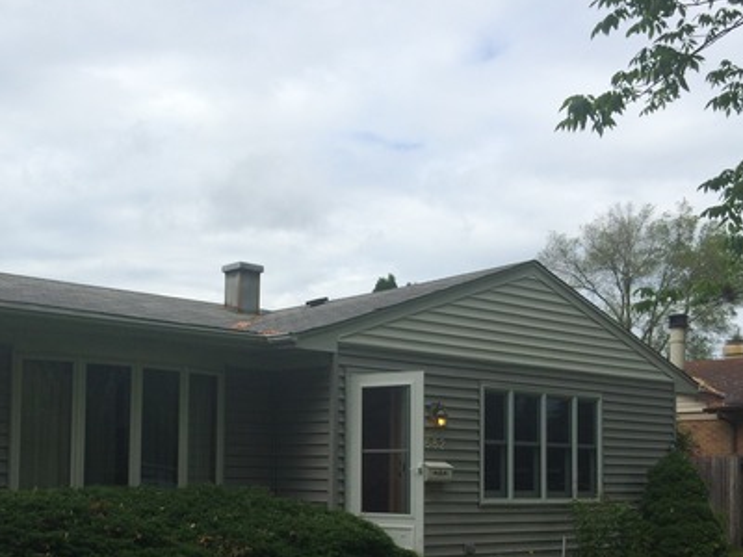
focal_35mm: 48
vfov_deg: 29.7
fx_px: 1030
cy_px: 423
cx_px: 267
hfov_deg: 39.3
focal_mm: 4.12
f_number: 2.2
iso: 32
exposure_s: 1/2415
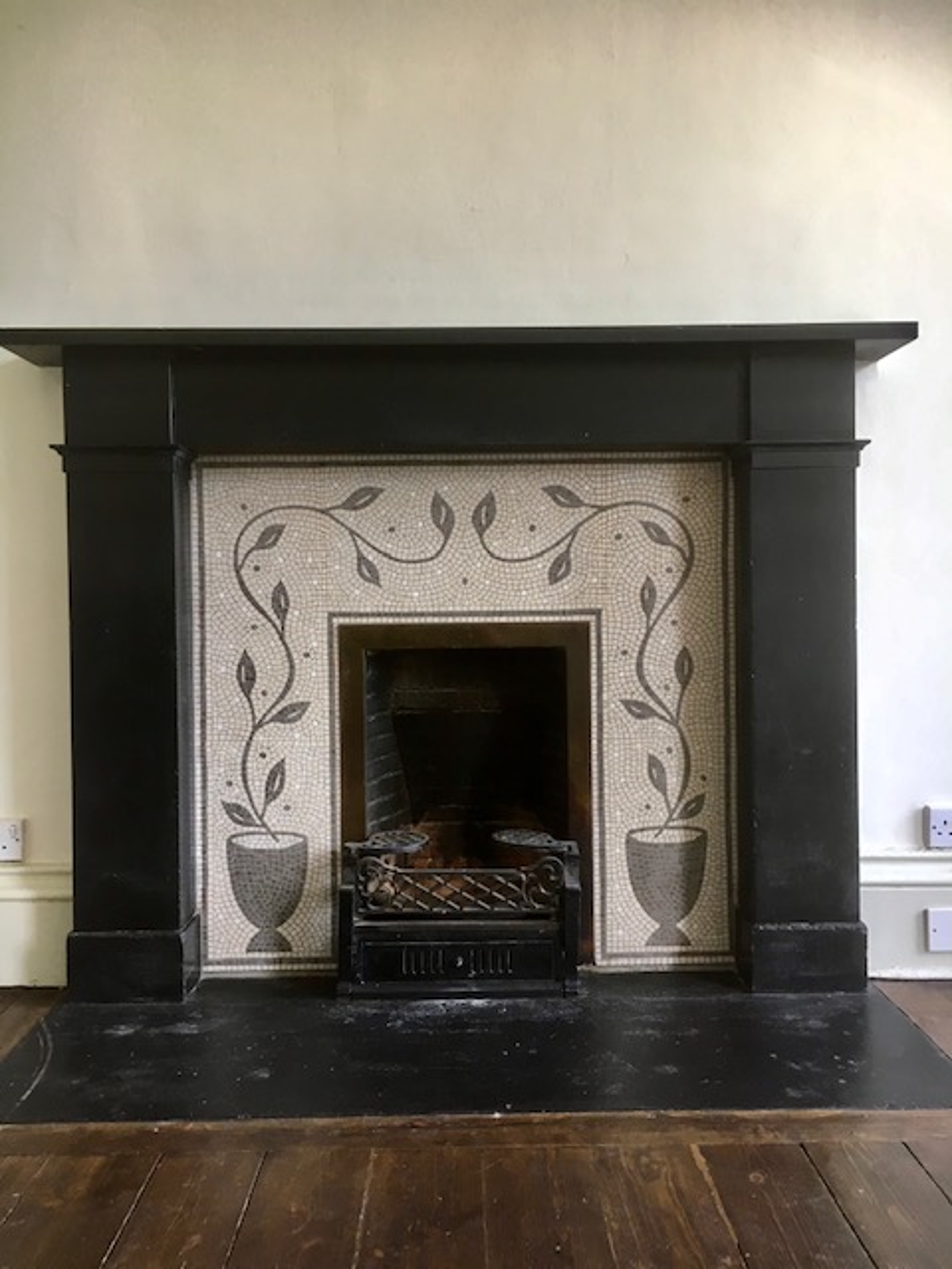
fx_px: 1063
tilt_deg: -1.3
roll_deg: +0.4
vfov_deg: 61.7
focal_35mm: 29
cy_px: 634
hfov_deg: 48.2
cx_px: 476
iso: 40
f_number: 2.2
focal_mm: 4.15
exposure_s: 1/33
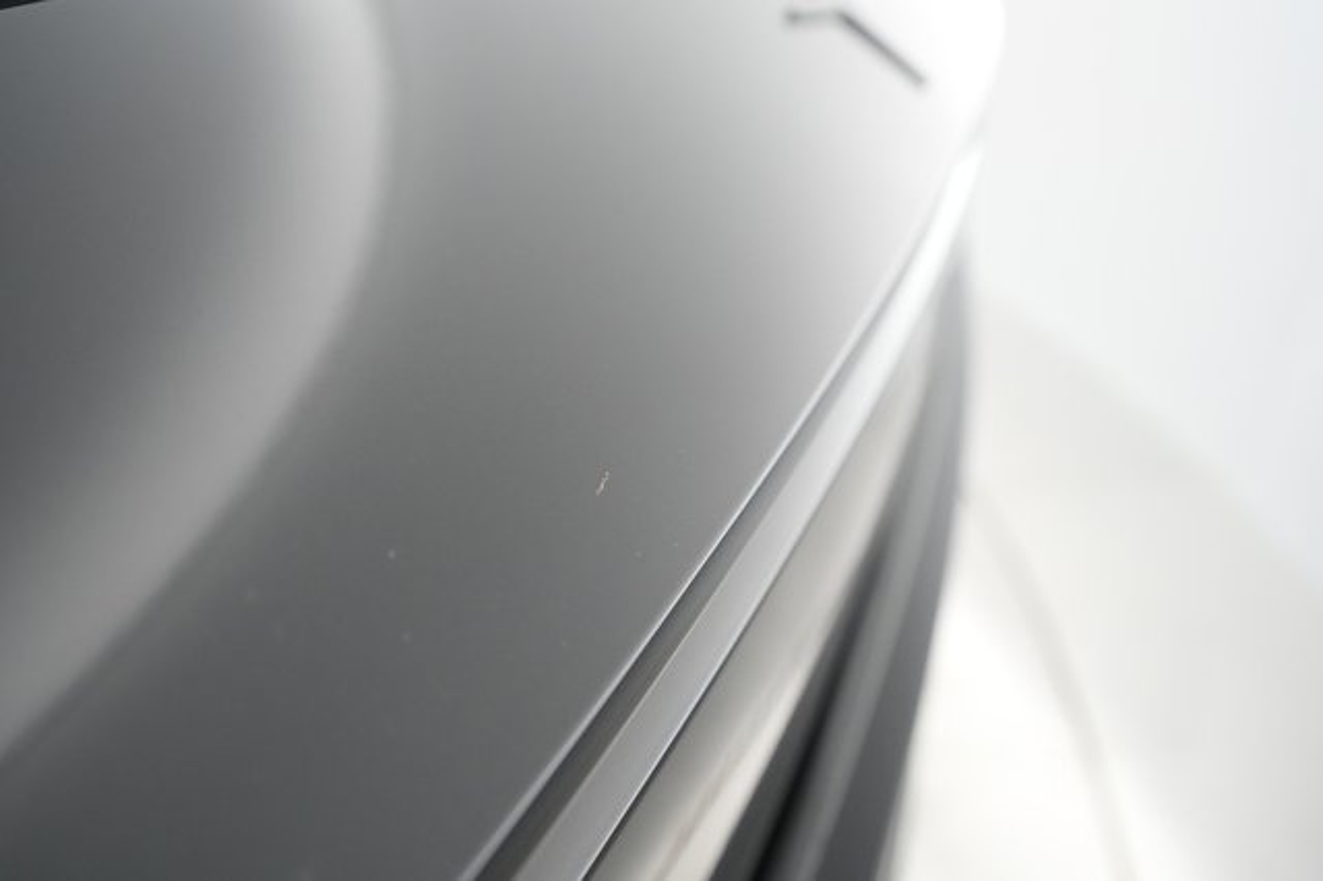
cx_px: 662
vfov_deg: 46.4
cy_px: 440
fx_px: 1028
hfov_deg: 65.5
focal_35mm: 28
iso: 5000
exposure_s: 1/100
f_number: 4.5
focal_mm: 28
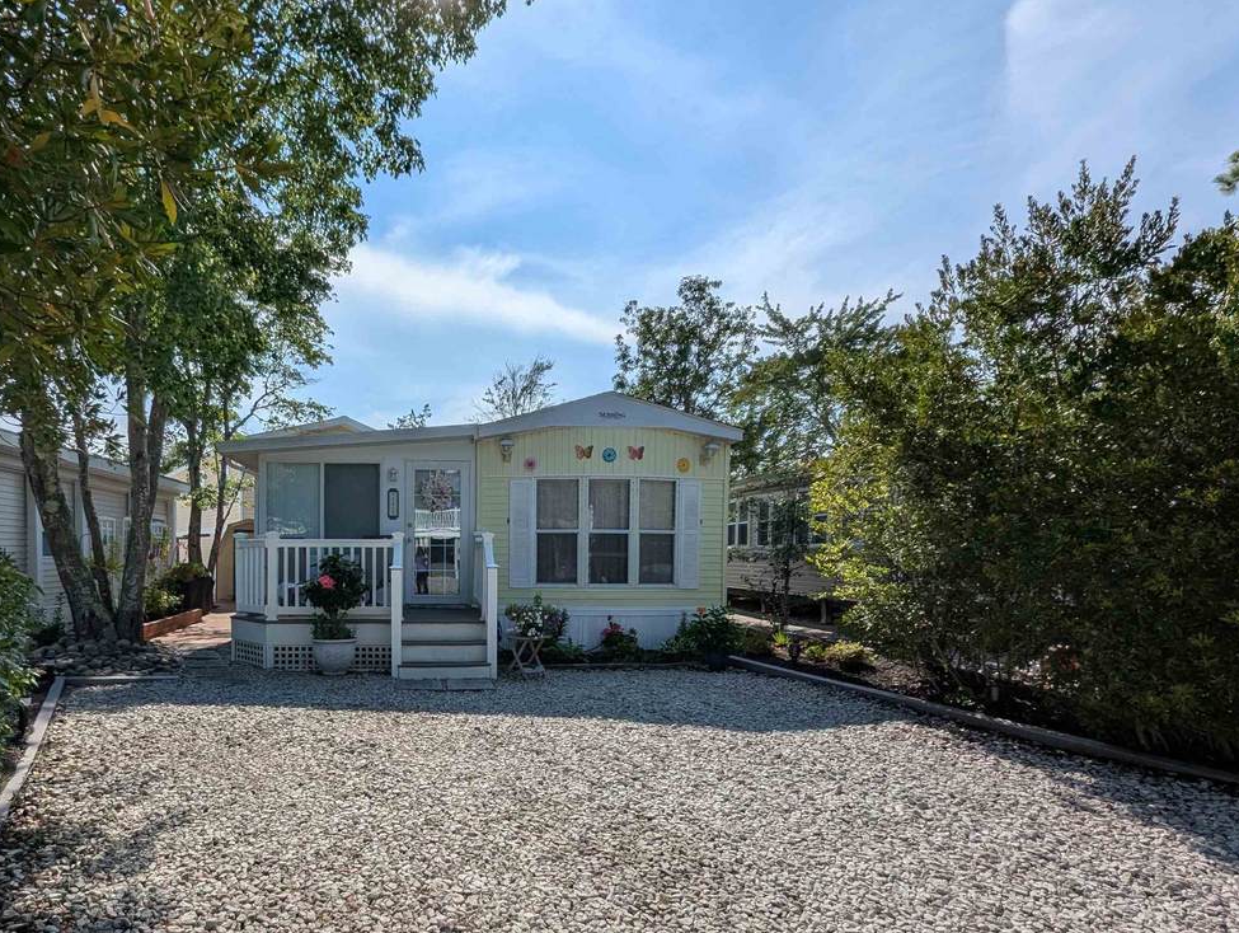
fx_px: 609
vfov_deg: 73.9
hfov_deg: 88.4
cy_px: 568
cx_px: 438
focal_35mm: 17
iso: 49
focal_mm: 1.95
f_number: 2.2
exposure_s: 1/4785
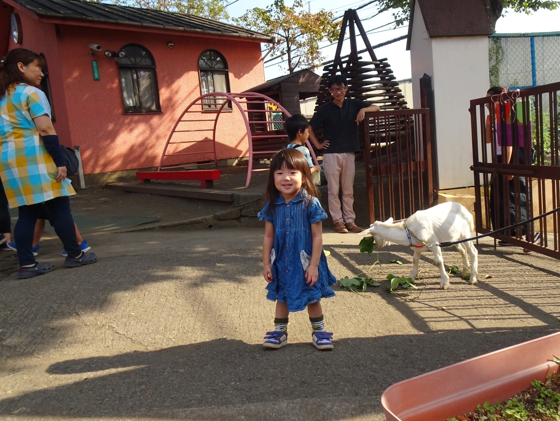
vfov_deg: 56.9
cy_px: 210
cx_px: 280
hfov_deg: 71.6
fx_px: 389
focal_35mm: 24
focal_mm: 4.1
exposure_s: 1/400
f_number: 3.5
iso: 80
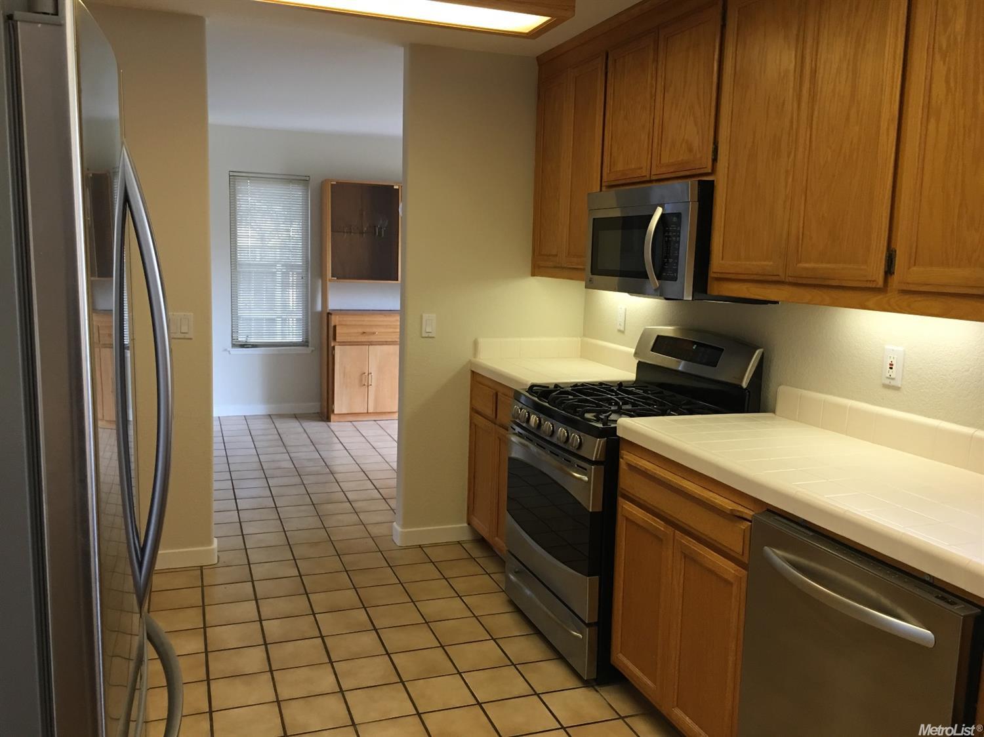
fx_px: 824
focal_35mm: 29
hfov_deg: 61.7
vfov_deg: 48.2
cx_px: 492
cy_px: 368
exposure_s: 1/15
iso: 50
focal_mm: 4.15
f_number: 2.2
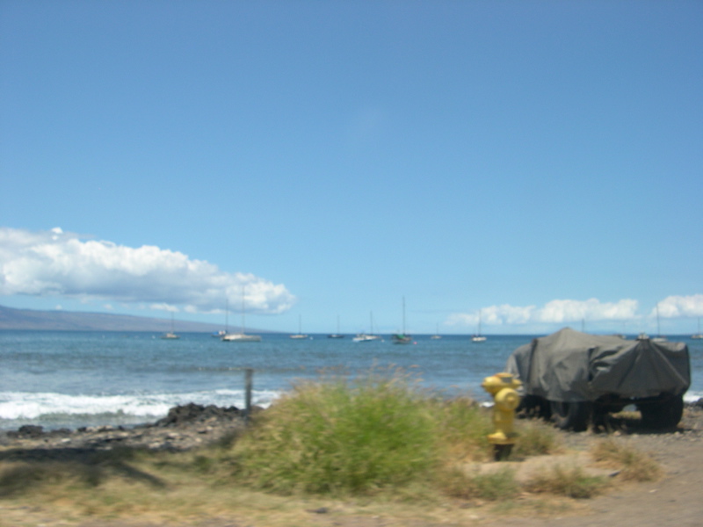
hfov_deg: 49.0
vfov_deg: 37.7
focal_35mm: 38
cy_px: 264
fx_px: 772
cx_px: 352
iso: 100
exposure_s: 1/201
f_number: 7.6
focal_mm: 8
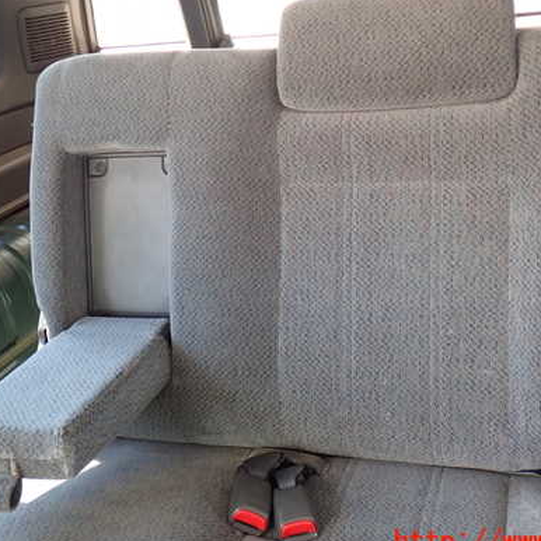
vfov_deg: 38.3
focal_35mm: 44
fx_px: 778
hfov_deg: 38.3
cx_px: 290
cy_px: 245
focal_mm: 5.79
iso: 200
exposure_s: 1/30
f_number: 2.4
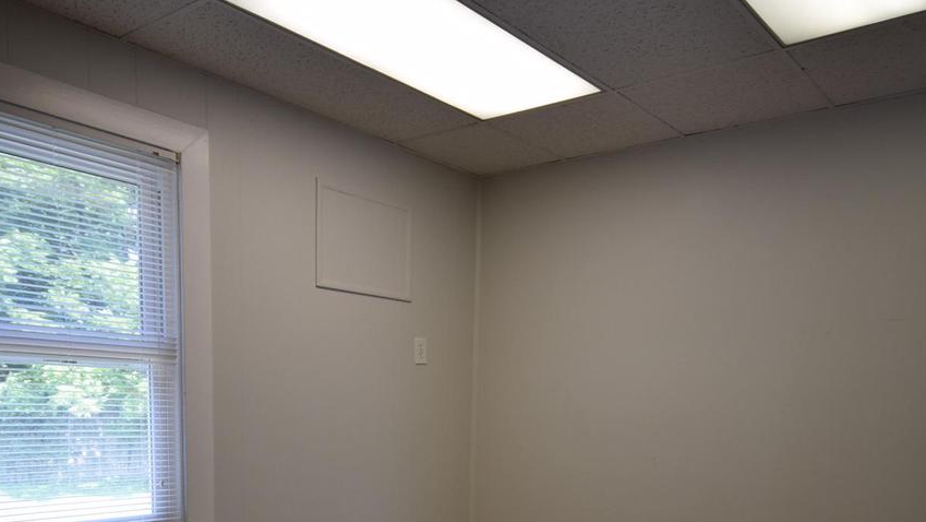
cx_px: 512
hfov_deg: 60.9
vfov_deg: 34.6
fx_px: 786
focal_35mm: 32
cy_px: 472
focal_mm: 12
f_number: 5
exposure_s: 1/100
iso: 400
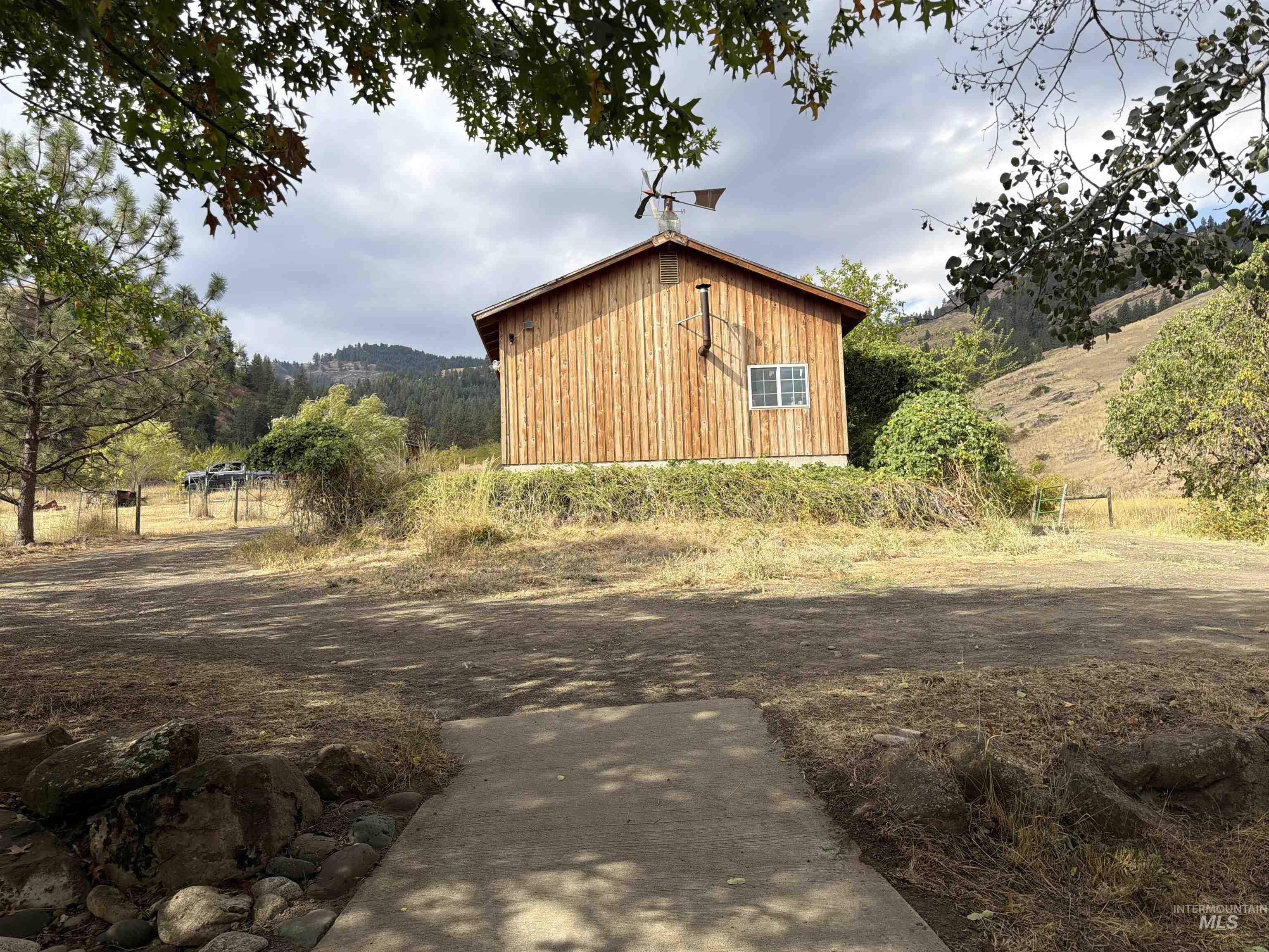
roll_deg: +2.6
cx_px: 634
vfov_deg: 56.8
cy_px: 476
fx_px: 880
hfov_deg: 71.6
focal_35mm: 24
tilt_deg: +5.8
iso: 80
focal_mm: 6.76
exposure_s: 1/2053
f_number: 1.78
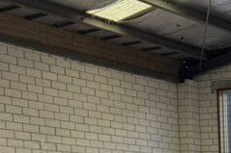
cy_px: 342
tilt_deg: -10.2
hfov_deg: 17.1
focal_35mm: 107
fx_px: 686
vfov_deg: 11.1
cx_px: 357
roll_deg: -0.2
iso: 64
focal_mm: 6.76
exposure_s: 1/159
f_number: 1.78
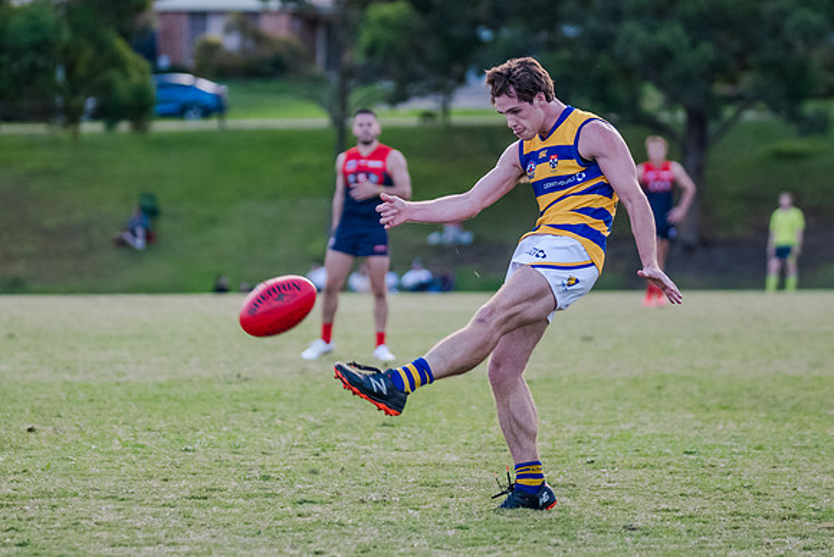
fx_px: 5875
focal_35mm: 254
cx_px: 393
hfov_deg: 8.1
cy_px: 228
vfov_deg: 5.4
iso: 1400
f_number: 2.8
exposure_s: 1/1600
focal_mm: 145
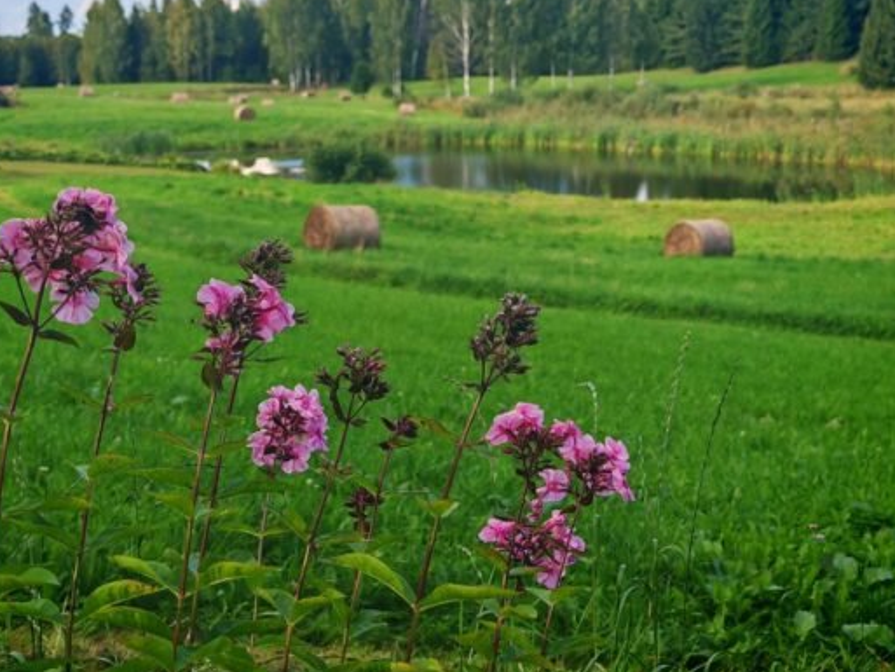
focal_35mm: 61
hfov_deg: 31.6
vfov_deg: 24.0
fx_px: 1578
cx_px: 372
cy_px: 300
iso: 50
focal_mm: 7.62
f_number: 1.6
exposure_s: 1/1700
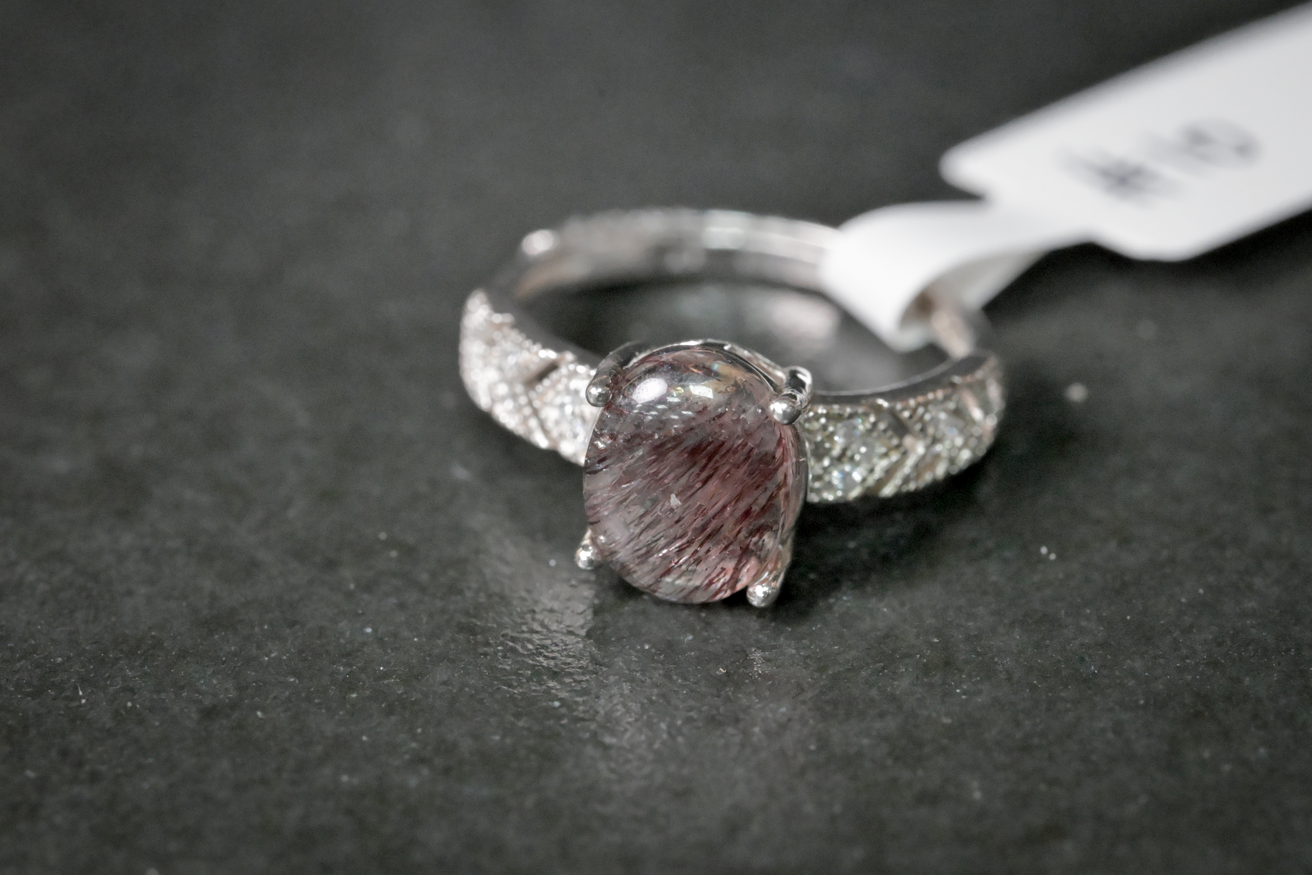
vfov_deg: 13.0
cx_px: 656
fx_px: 3826
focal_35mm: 105
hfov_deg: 19.5
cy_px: 438
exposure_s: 1/125
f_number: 16
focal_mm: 105
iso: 11400
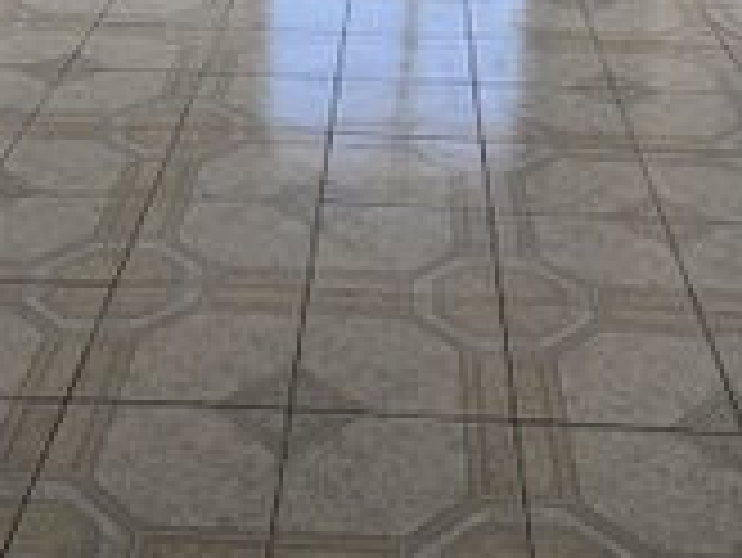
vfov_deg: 22.9
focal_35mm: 62
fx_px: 1330
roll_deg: -1.6
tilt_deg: -22.1
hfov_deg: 31.2
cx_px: 335
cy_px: 27
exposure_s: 1/514
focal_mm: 6.76
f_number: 1.78
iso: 80
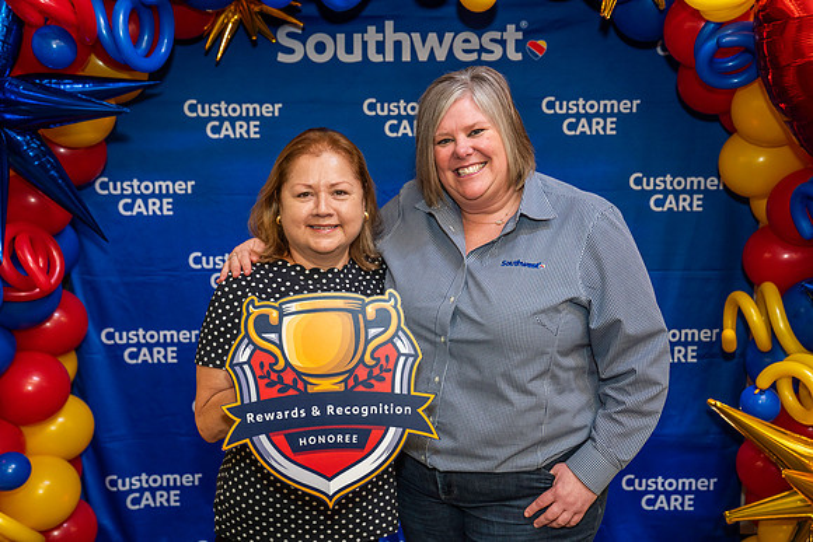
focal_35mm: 42
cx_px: 406
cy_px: 271
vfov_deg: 31.9
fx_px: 949
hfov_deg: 46.4
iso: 1250
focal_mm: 42
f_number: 4
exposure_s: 1/160
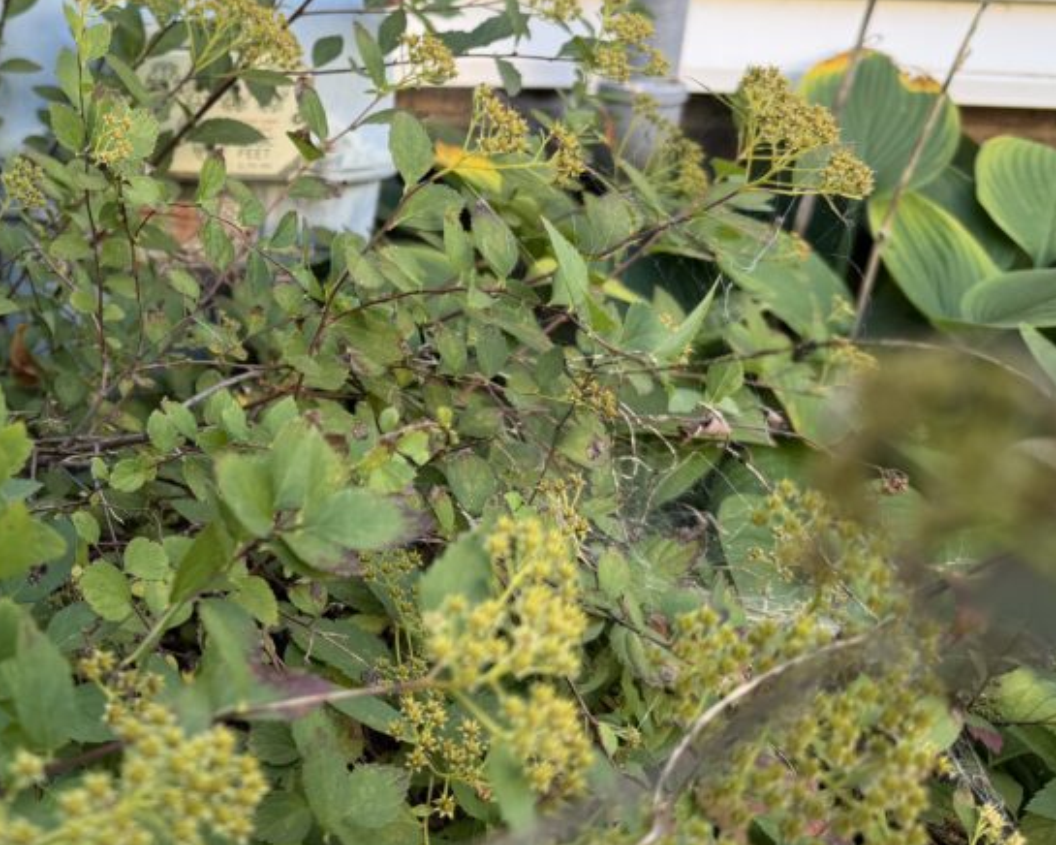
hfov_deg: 39.4
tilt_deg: -18.1
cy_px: 293
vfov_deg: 33.9
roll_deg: -1.3
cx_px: 134
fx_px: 1375
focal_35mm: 44
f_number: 1.78
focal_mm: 6.76
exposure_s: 1/178
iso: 64
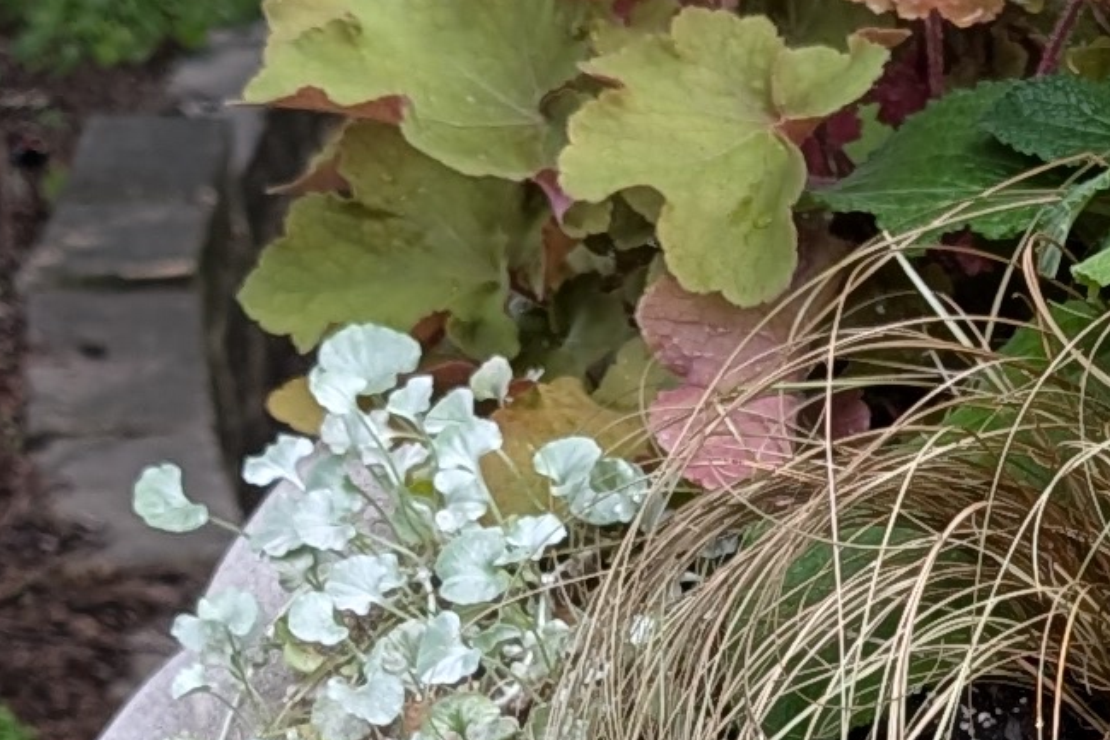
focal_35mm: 157
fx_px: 4839
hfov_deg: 12.9
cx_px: 1170
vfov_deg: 8.5
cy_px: 1265
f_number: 1.68
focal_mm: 6.9
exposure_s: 1/163
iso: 76
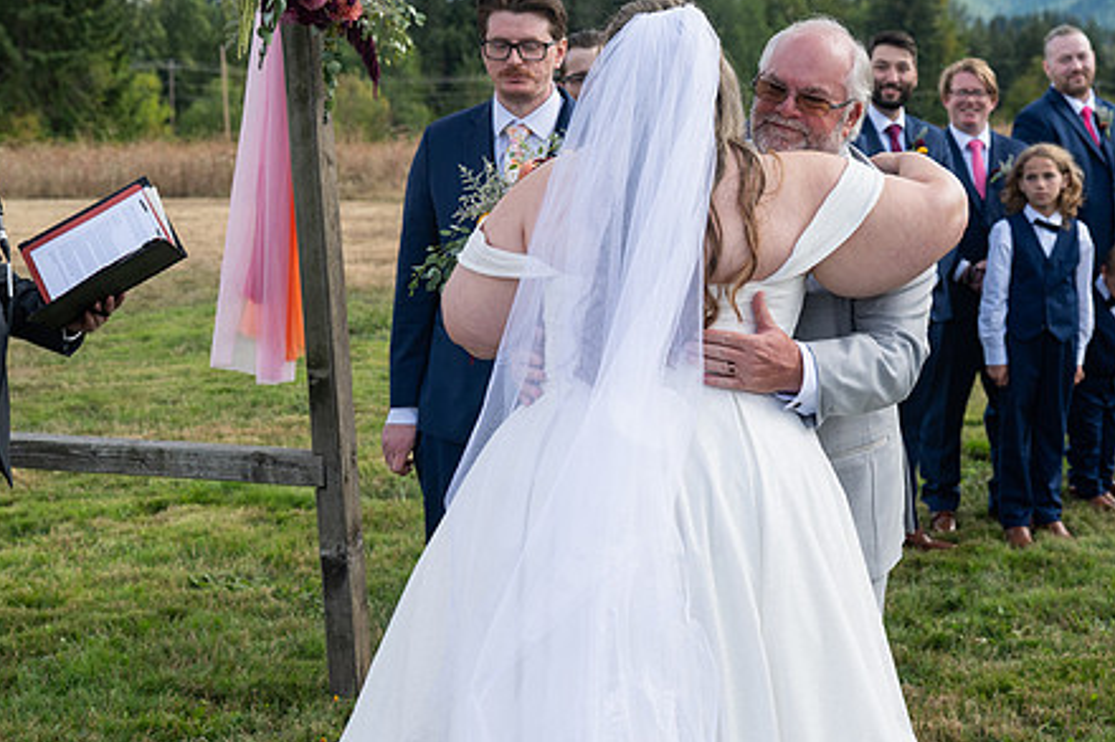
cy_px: 308
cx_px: 661
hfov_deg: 32.3
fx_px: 1919
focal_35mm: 62
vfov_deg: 21.9
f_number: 4.5
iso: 400
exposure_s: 1/1000
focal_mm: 47
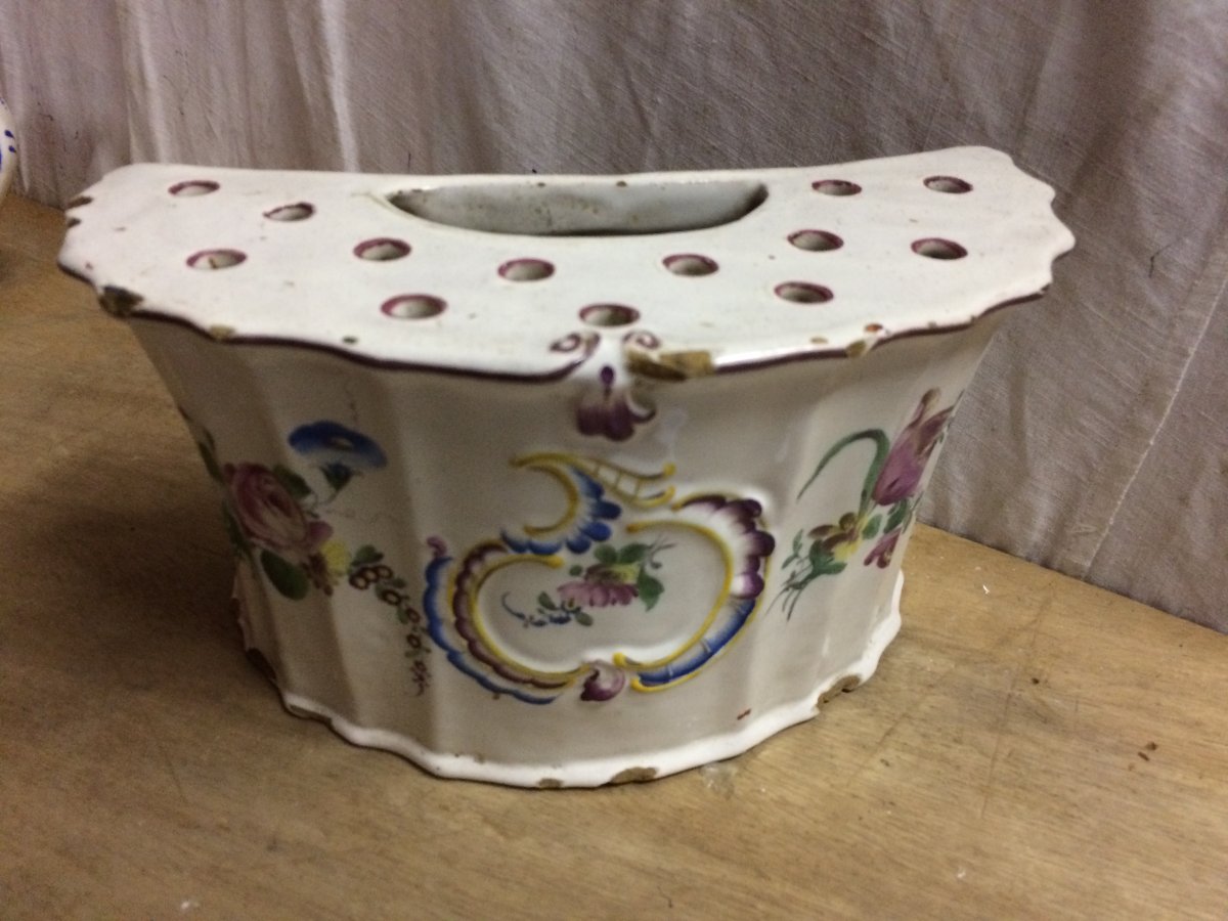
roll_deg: -1.9
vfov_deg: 48.2
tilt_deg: -34.8
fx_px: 1029
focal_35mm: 29
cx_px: 614
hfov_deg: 61.7
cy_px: 460
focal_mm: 4.15
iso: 250
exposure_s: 1/25
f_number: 2.2
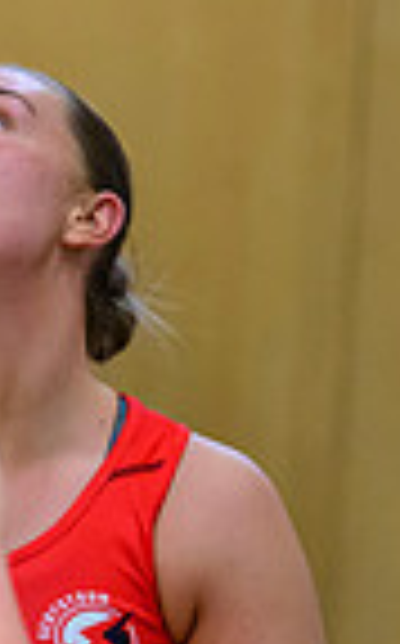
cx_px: -964
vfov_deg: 2.8
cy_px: 32
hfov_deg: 1.7
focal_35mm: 746
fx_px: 13051
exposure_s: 1/1000
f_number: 3.2
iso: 4000
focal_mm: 150
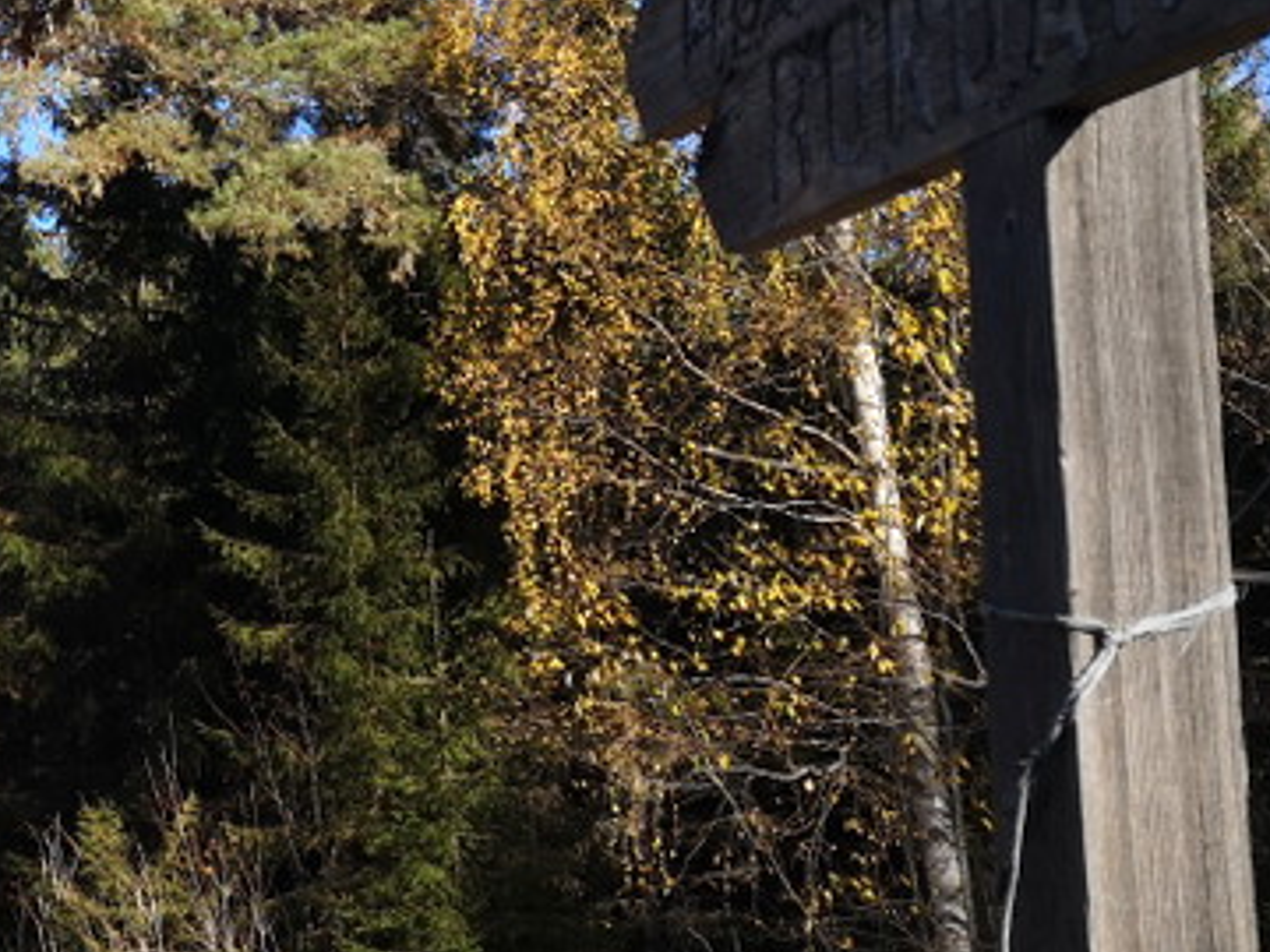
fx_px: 2642
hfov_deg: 25.0
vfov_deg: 20.2
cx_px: -159
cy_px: 190
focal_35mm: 72
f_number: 1.8
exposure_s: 1/1441
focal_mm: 3.95
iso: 50
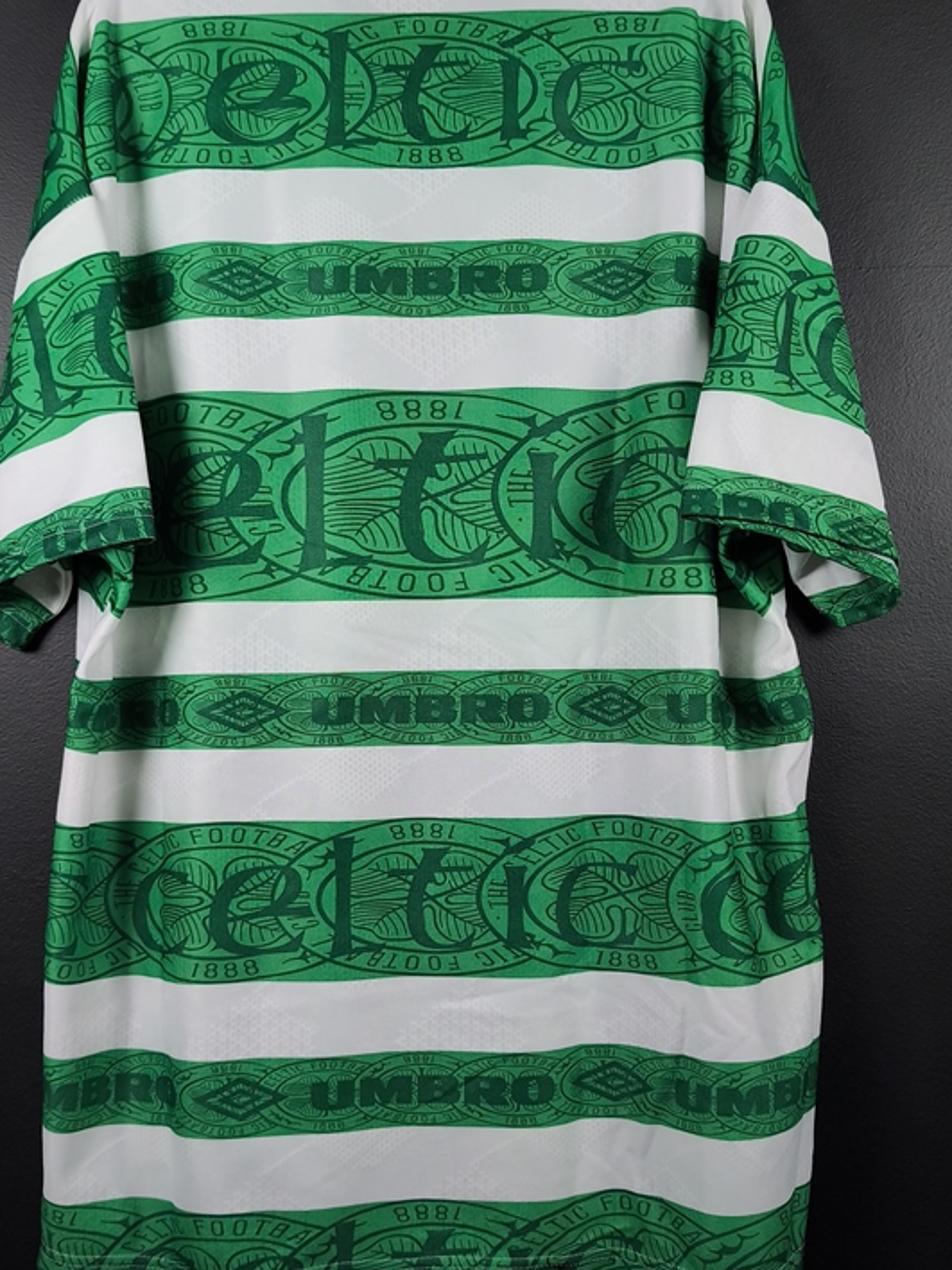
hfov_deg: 36.7
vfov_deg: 47.9
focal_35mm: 39
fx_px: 1430
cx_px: 385
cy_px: 613
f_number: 1.6
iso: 400
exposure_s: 1/200
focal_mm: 6.57
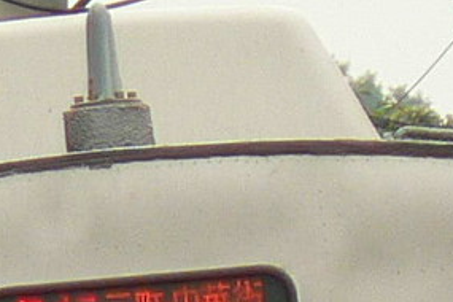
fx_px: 22938
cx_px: -467
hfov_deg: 1.1
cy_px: 916
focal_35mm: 1823
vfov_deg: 0.8
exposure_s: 1/320
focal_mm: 43.3
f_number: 3.3
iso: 80
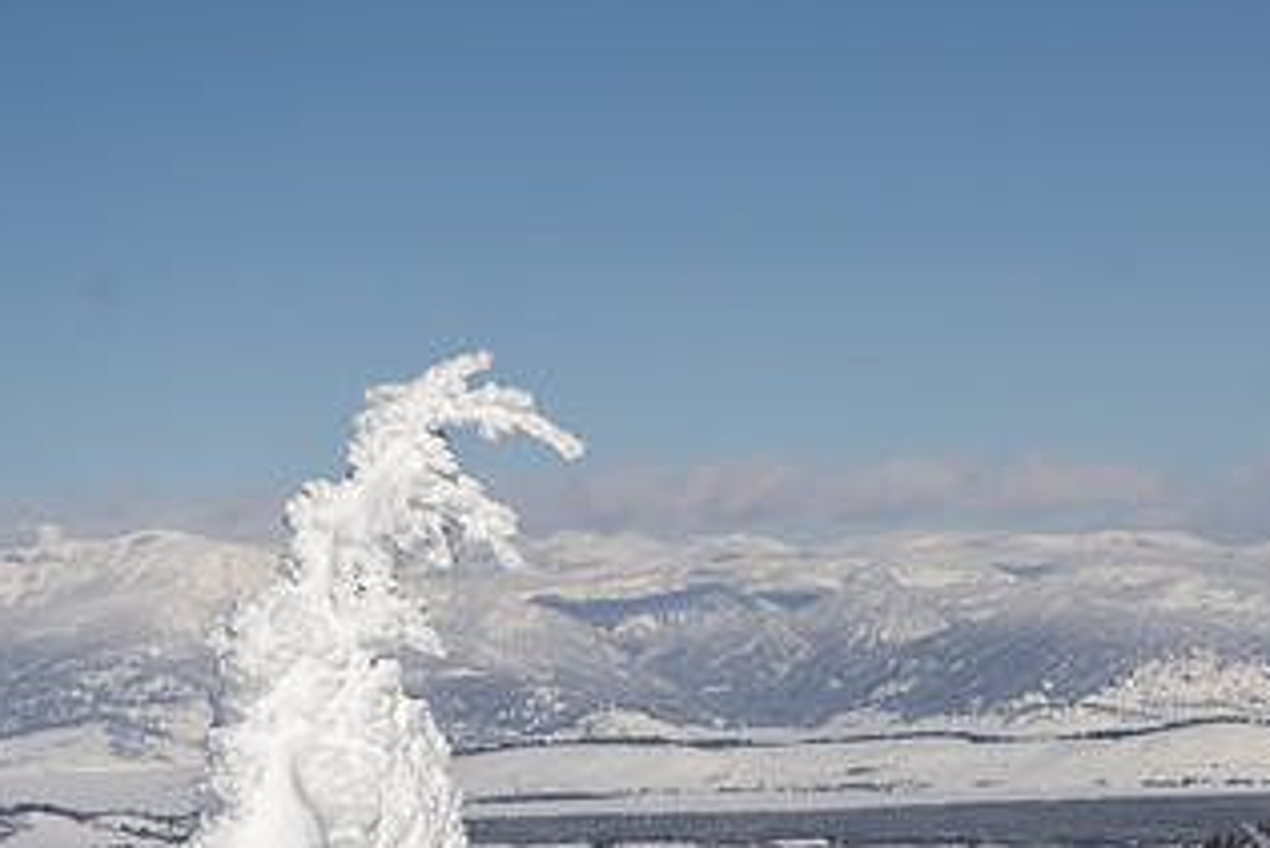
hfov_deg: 13.1
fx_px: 5506
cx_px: 1139
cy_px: 778
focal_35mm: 156
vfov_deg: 8.8
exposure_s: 1/1250
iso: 100
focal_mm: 70
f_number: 7.1
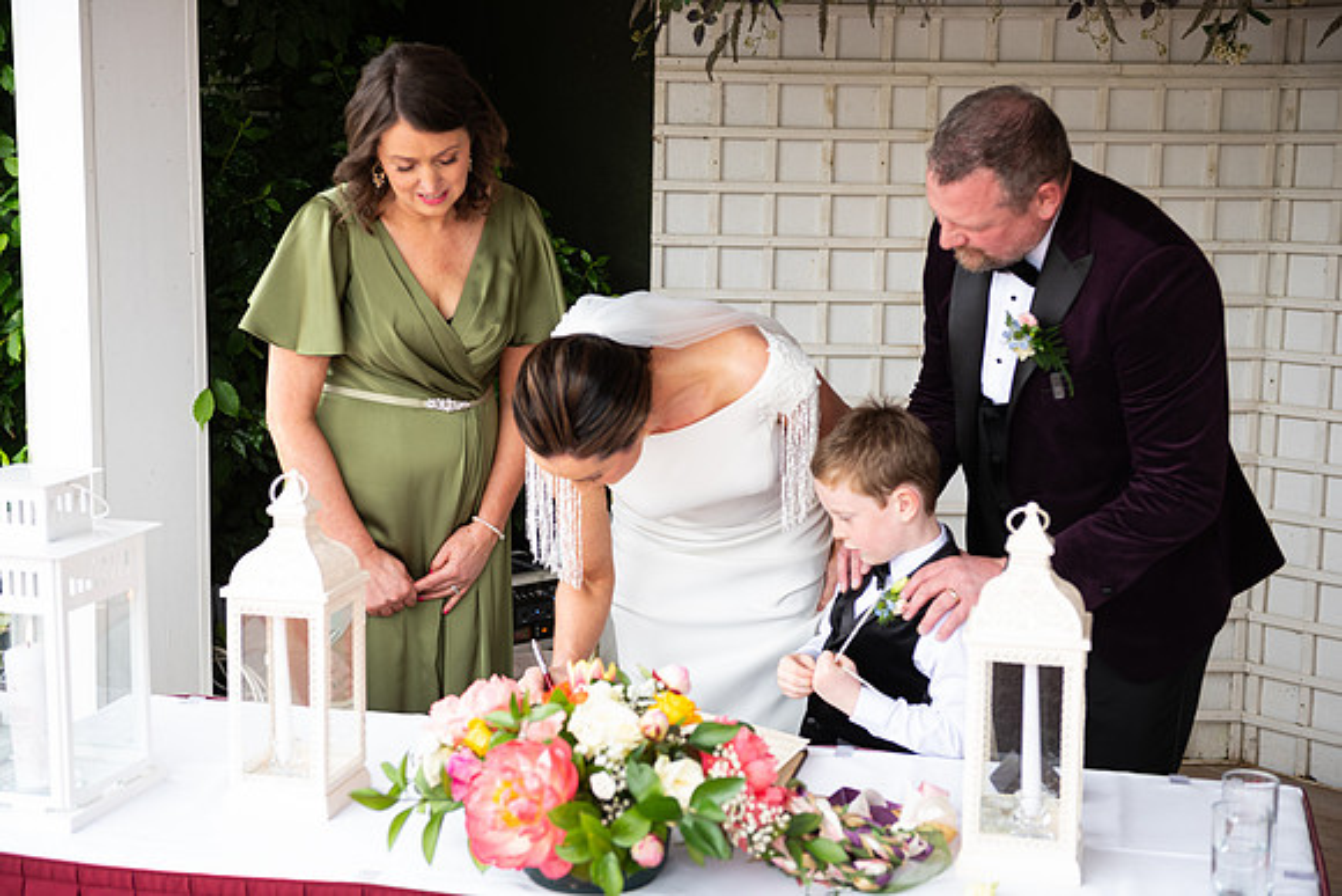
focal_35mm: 55
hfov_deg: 36.2
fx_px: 2051
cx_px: 671
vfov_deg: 24.6
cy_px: 448
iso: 200
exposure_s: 1/160
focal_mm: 55
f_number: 3.5
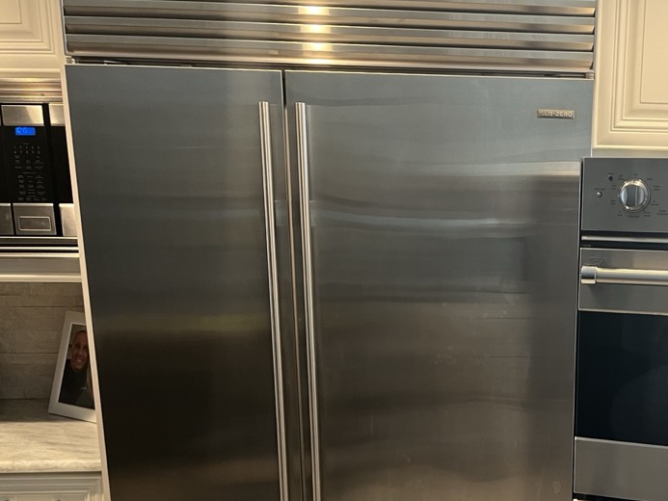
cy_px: 383
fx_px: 869
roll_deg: -0.4
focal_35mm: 45
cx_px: 519
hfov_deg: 40.6
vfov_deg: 31.5
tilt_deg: -14.8
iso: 200
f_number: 1.6
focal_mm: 5.1
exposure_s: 1/60
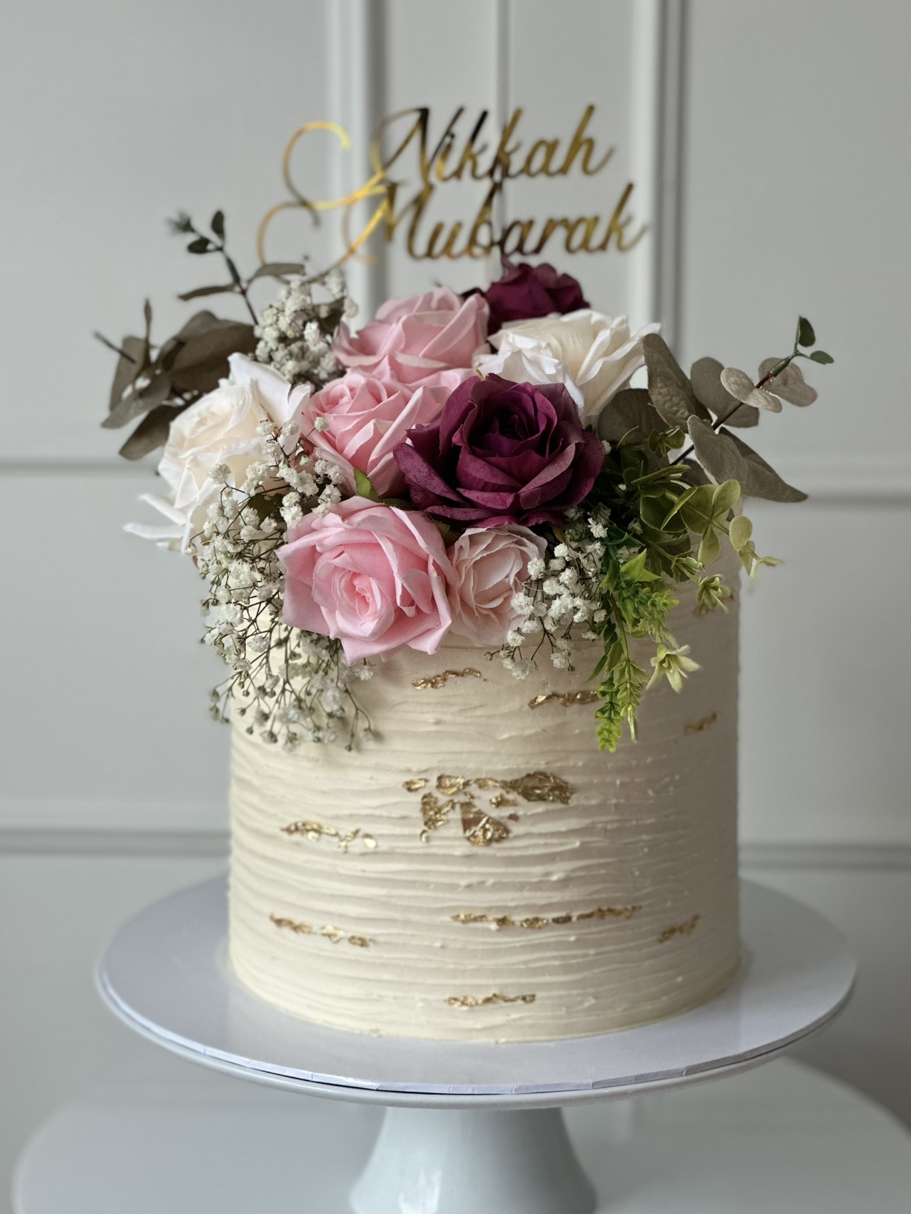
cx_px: 452
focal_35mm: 81
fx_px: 2843
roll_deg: -0.1
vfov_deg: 24.1
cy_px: 586
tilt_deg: -9.0
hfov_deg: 18.2
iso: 160
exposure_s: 1/121
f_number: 2.8
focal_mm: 9
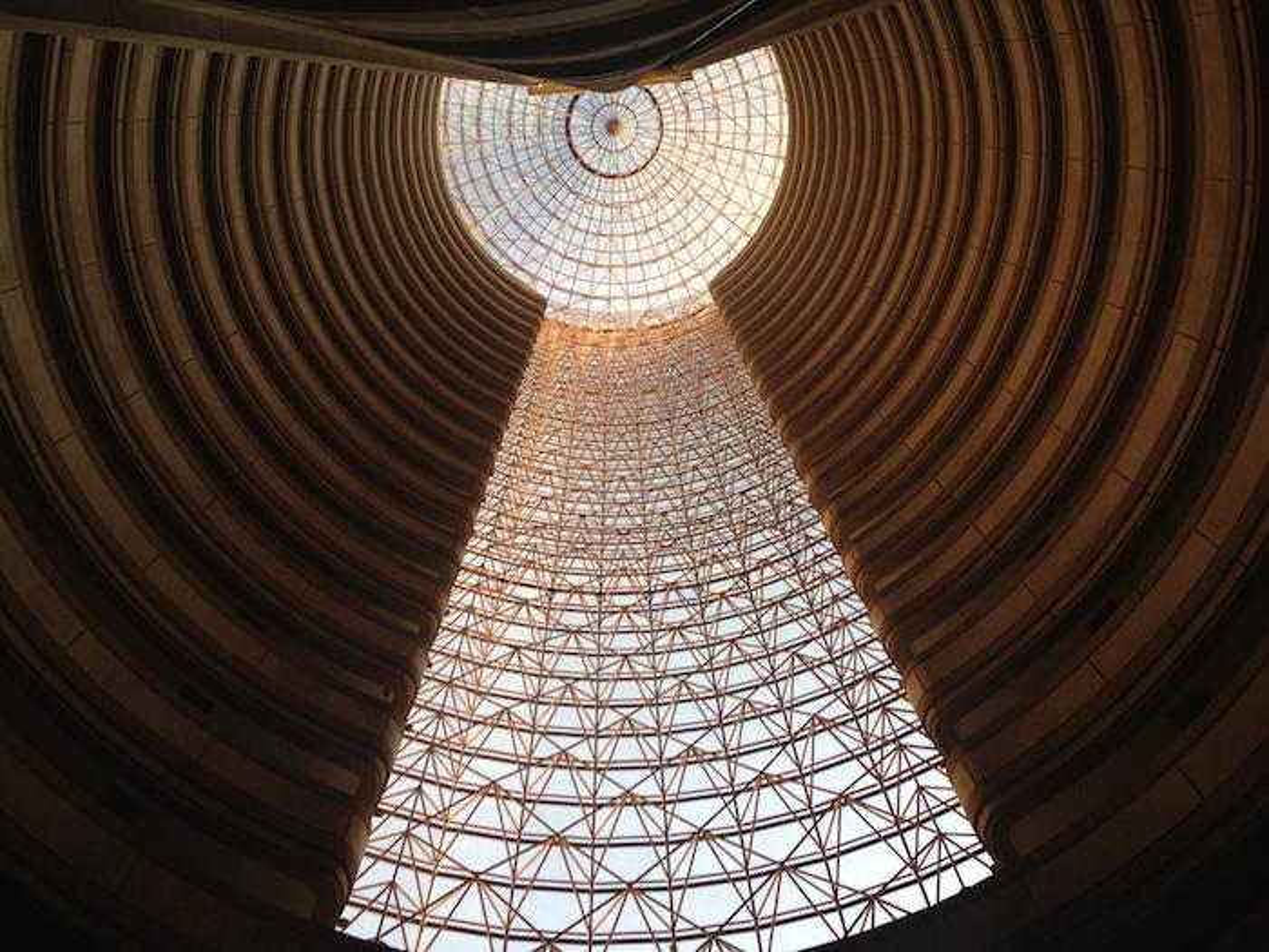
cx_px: 634
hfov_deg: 52.6
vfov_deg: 40.7
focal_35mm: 35
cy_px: 476
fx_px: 1283
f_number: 2.4
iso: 100
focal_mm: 4.28
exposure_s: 1/120
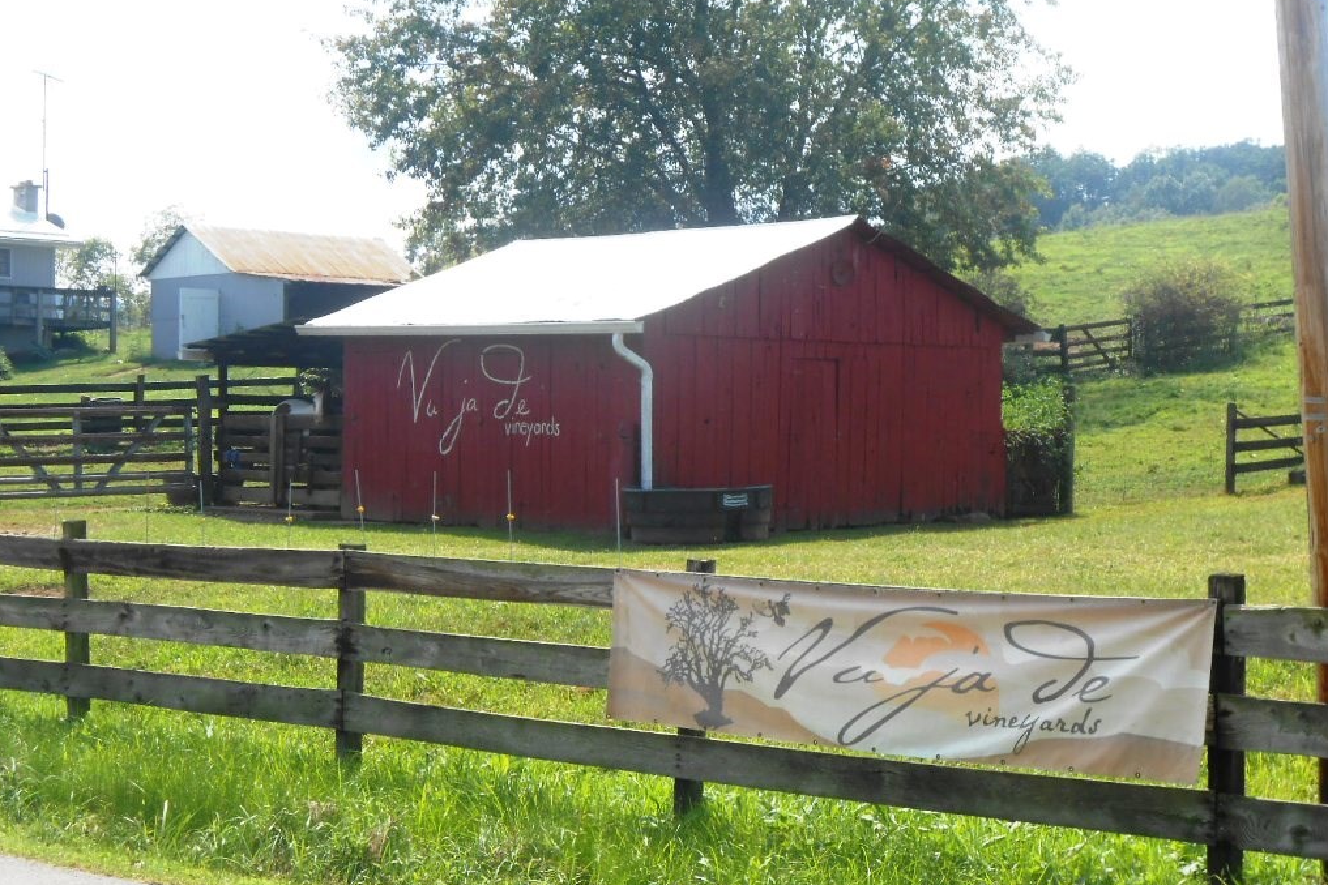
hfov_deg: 30.5
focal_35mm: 66
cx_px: 665
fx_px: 2434
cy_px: 398
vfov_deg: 20.6
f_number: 5.6
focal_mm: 11.3
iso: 80
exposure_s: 1/250
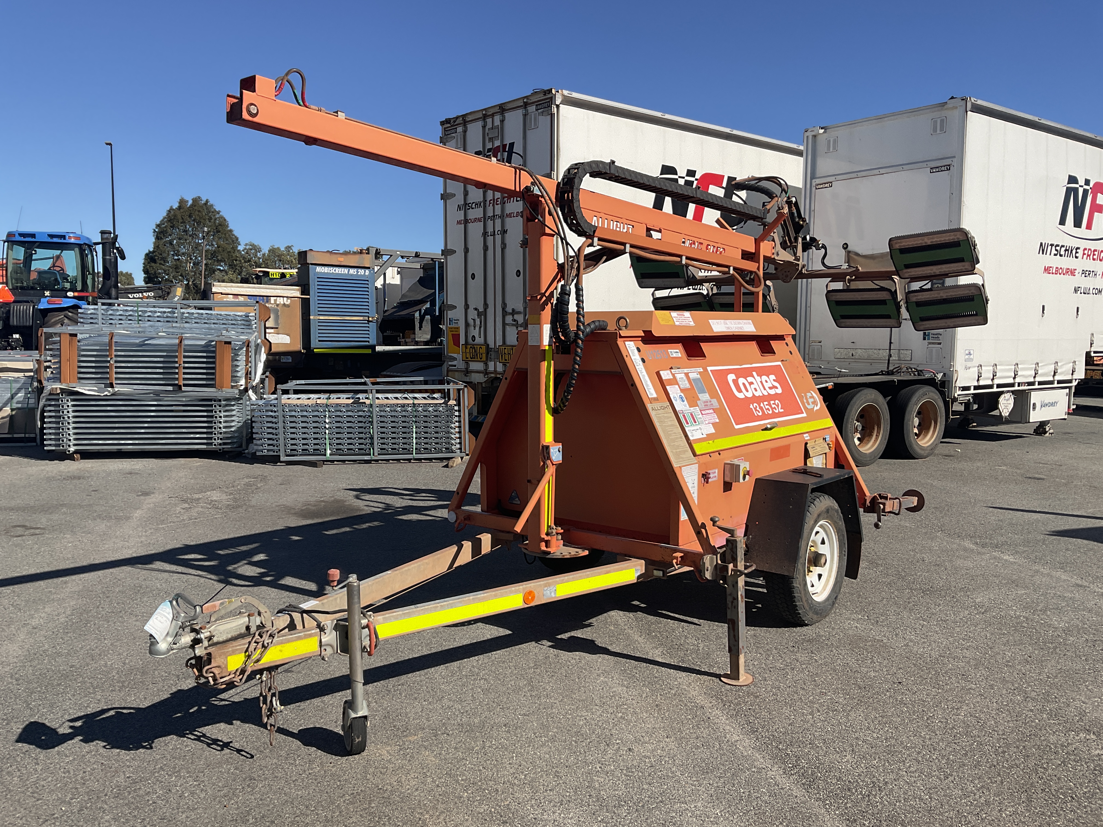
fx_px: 924
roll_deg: -2.4
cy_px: 414
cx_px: 552
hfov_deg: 61.7
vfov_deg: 48.2
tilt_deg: -2.8
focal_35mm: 29
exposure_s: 1/2538
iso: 16
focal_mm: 3
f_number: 1.8
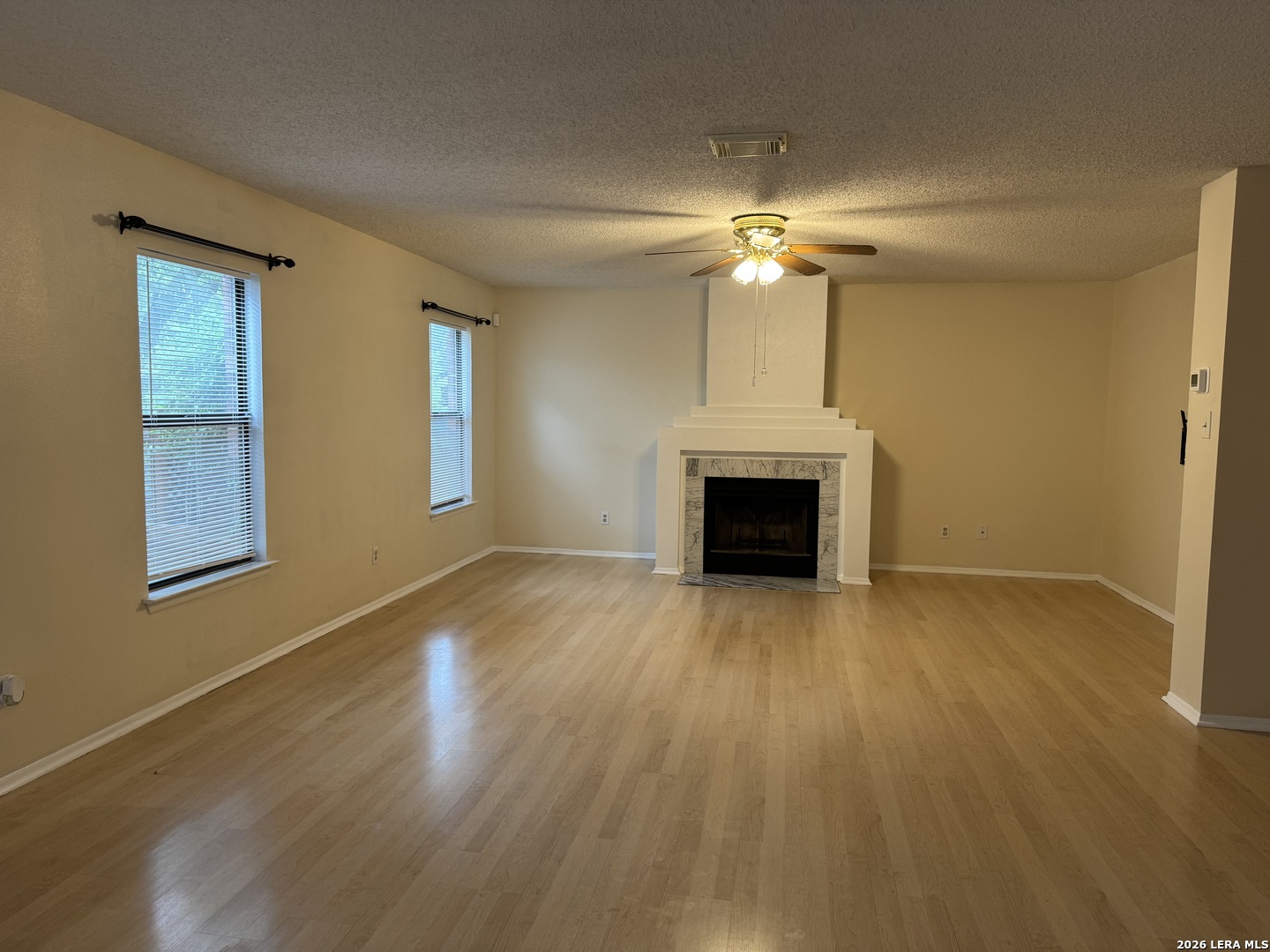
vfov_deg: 56.8
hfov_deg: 71.6
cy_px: 476
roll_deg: -0.7
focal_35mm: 24
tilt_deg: -4.6
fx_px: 881
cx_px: 635
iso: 125
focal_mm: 6.76
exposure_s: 1/60
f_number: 1.78
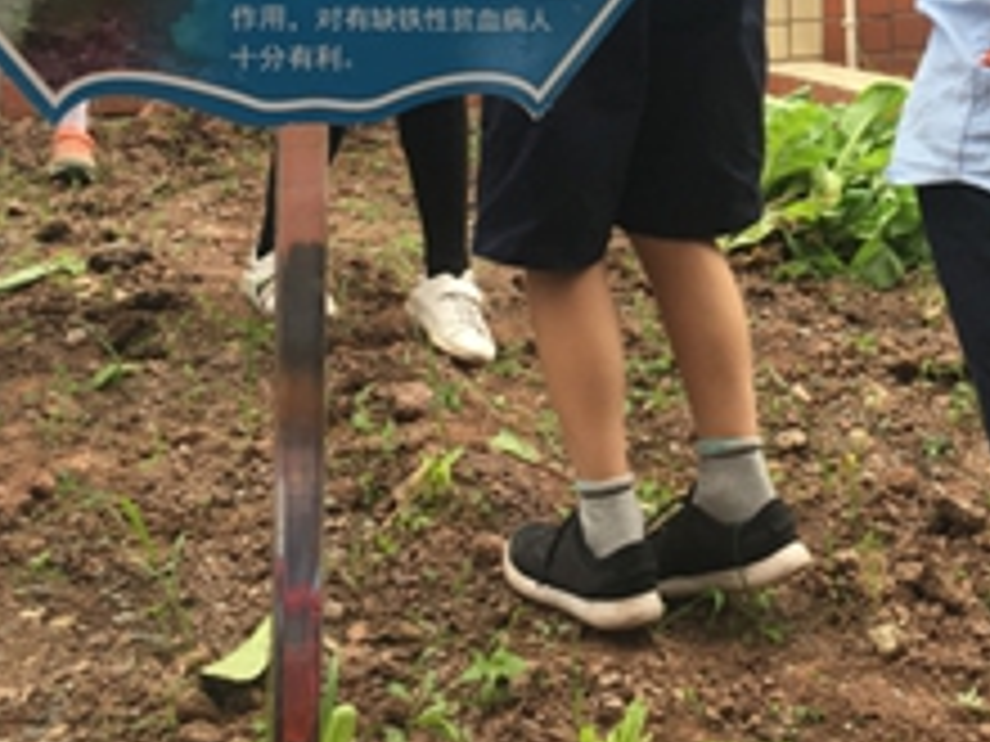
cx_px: 878
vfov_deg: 21.4
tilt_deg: +1.4
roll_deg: +2.3
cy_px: -7
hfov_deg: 28.3
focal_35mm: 66
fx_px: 1888
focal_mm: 4.15
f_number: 2.2
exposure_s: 1/257
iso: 25
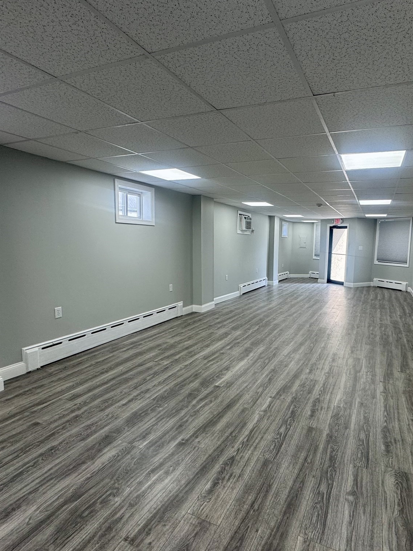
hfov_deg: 67.7
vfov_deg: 84.7
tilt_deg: -8.0
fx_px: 302
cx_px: 256
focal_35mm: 19
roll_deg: -1.8
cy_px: 276
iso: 64
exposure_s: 1/120
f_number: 2.2
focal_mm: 2.22
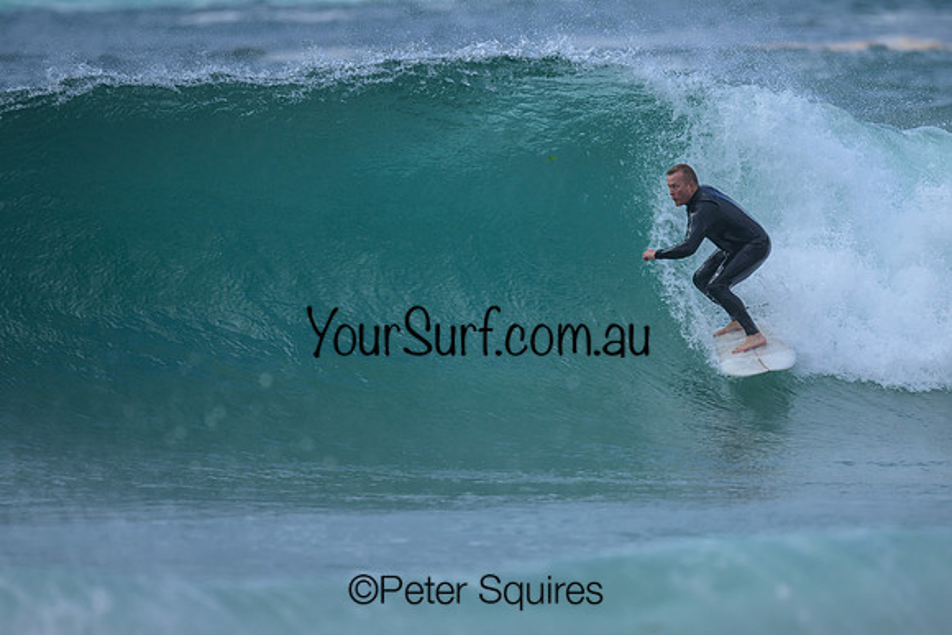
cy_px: 318
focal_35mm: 800
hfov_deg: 2.6
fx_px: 21160
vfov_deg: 1.7
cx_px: 476
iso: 500
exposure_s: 1/2000
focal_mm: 800
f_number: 6.3
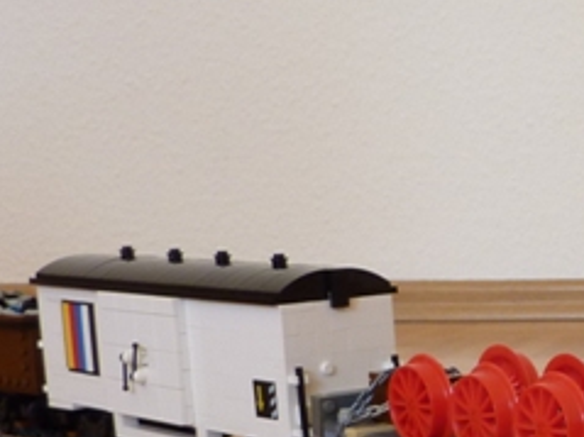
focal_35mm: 84
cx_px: 722
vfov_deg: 17.0
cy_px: 483
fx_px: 1416
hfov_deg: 21.4
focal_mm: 4.1
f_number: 3.3
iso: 125
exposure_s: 1/30
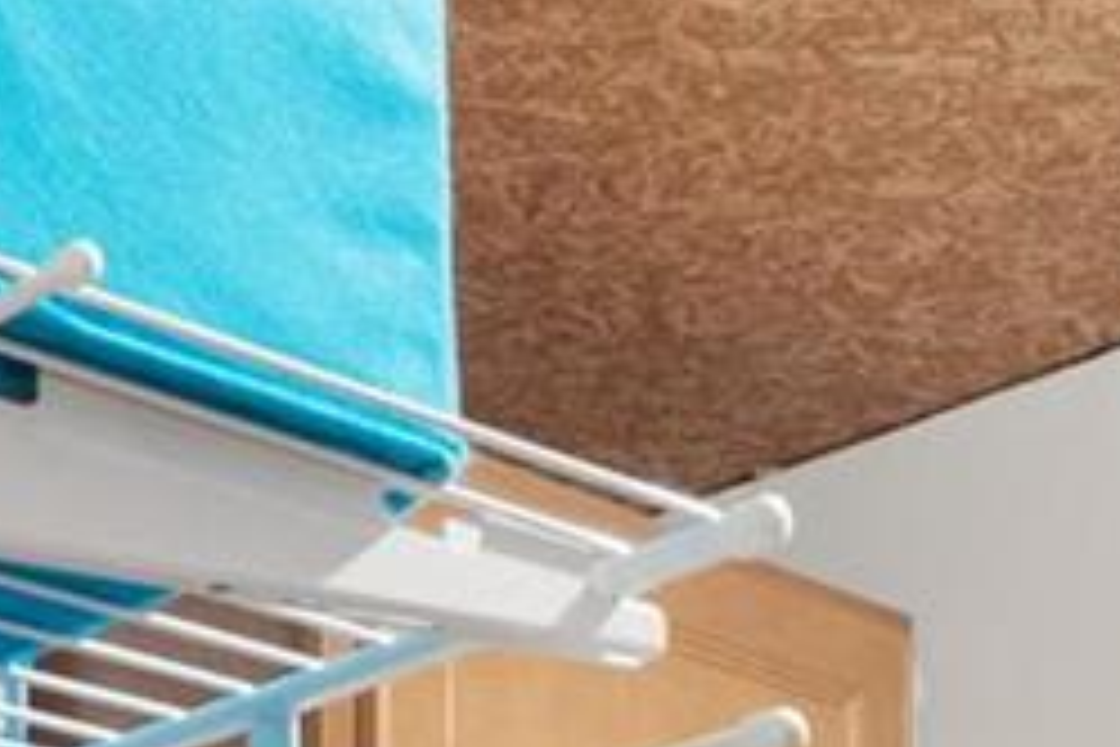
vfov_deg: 11.1
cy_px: 1800
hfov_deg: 19.5
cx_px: 972
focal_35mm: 103
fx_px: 3204
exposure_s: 2
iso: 400
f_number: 8
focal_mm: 8
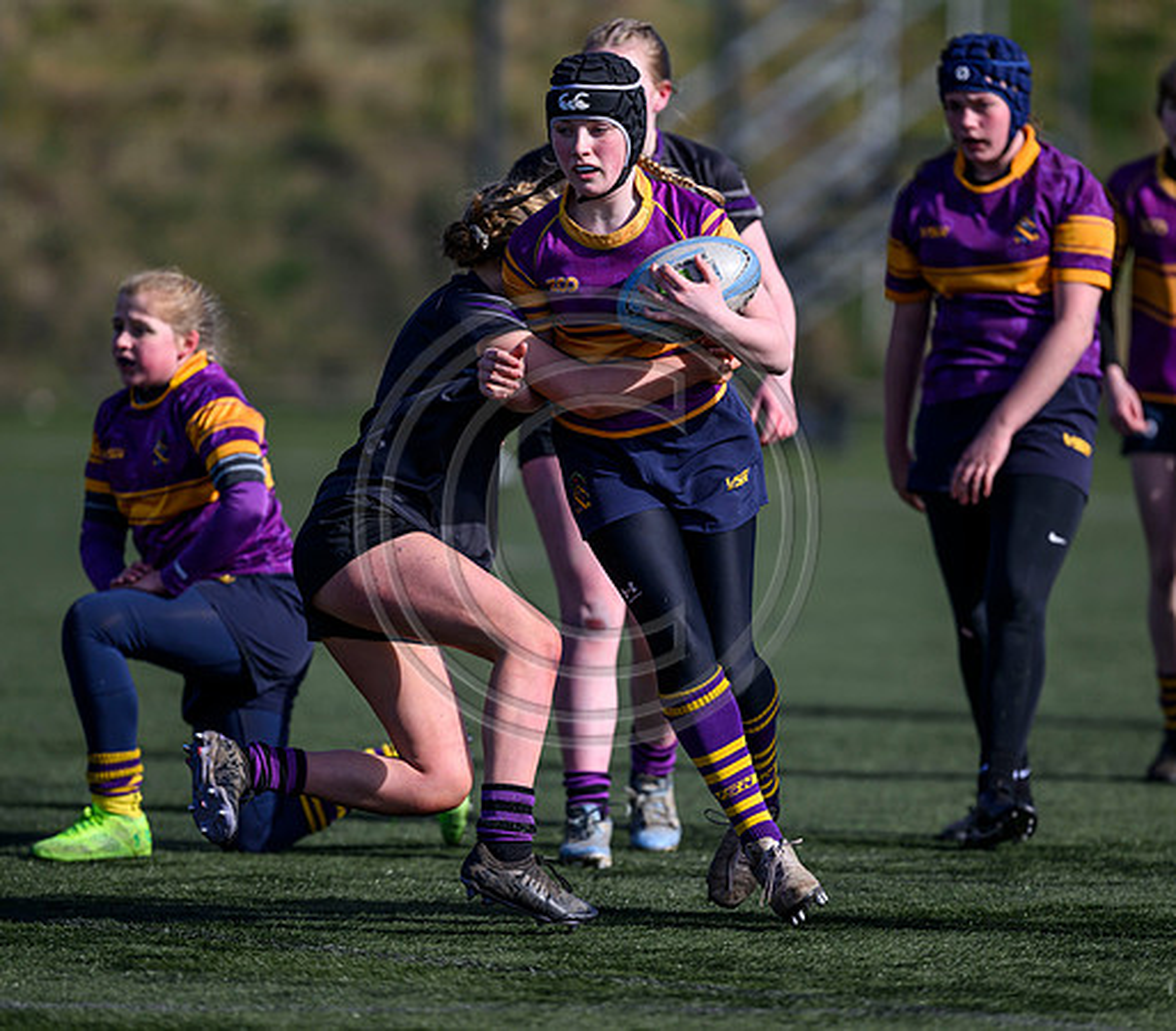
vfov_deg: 3.4
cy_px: 516
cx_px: 584
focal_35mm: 475
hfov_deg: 3.9
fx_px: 17186
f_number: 3.2
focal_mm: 400
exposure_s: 1/4000
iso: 200
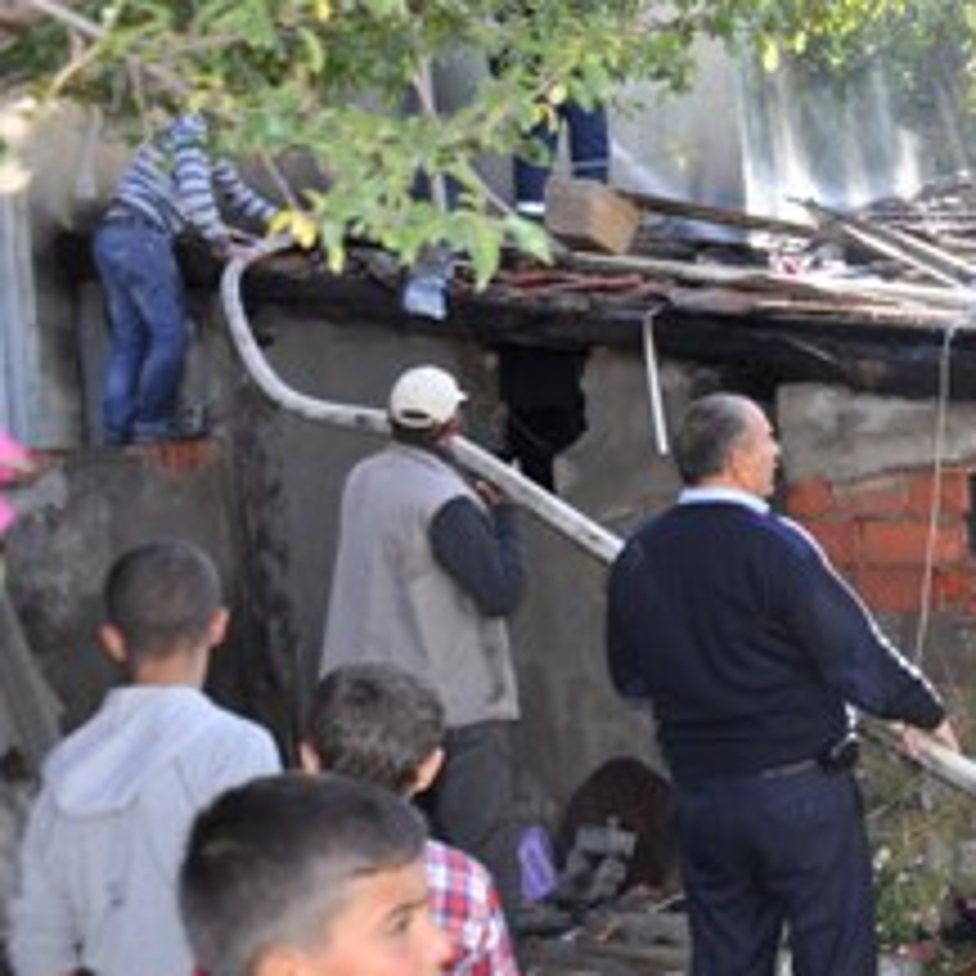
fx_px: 2010
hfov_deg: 26.1
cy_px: 418
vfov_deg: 27.3
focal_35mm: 63
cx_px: 931
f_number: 5
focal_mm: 24
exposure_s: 1/200
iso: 200
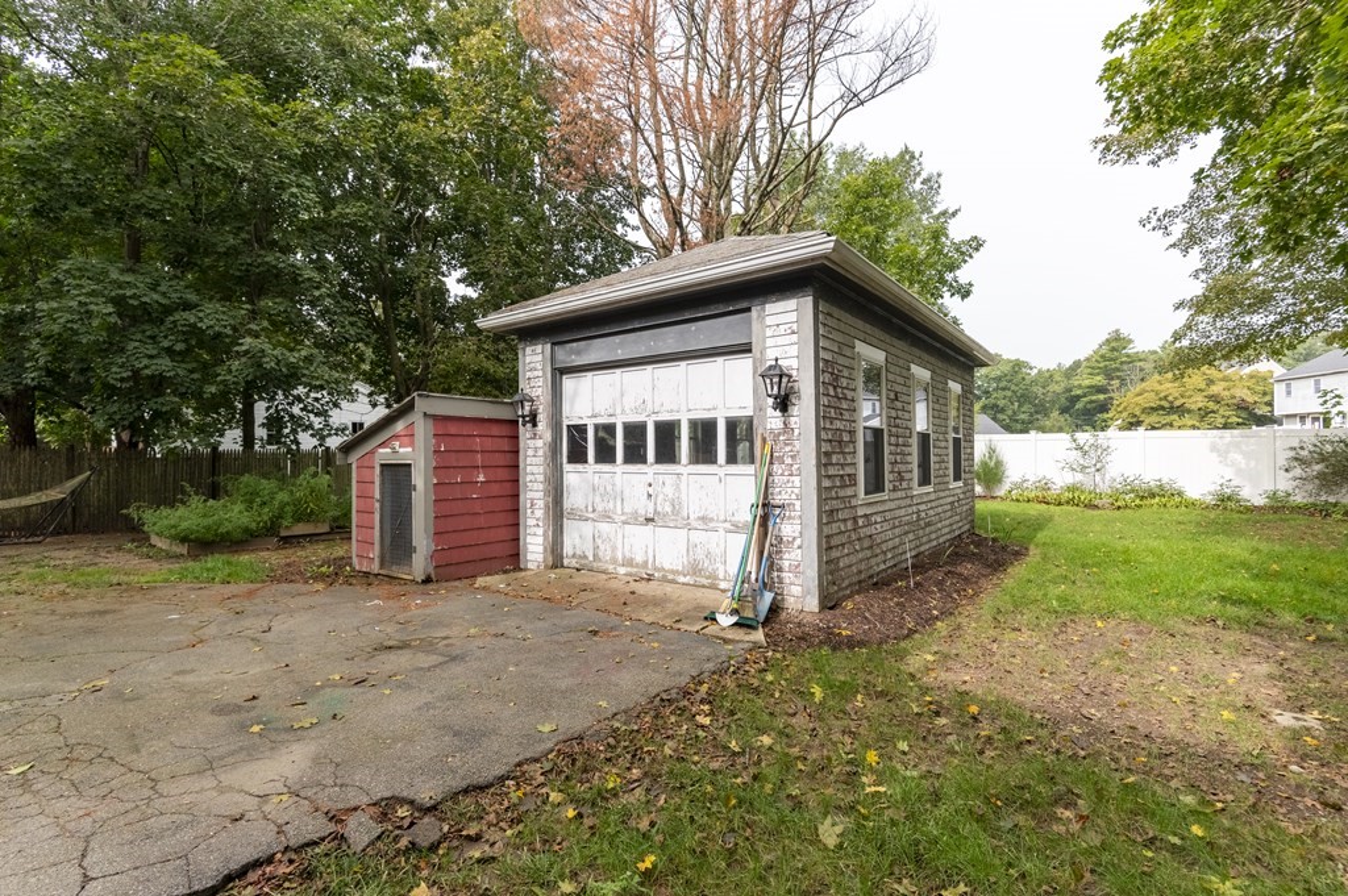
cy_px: 448
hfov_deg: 96.8
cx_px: 674
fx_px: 599
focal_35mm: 16
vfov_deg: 73.7
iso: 2000
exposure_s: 1/8000
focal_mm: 16
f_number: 8
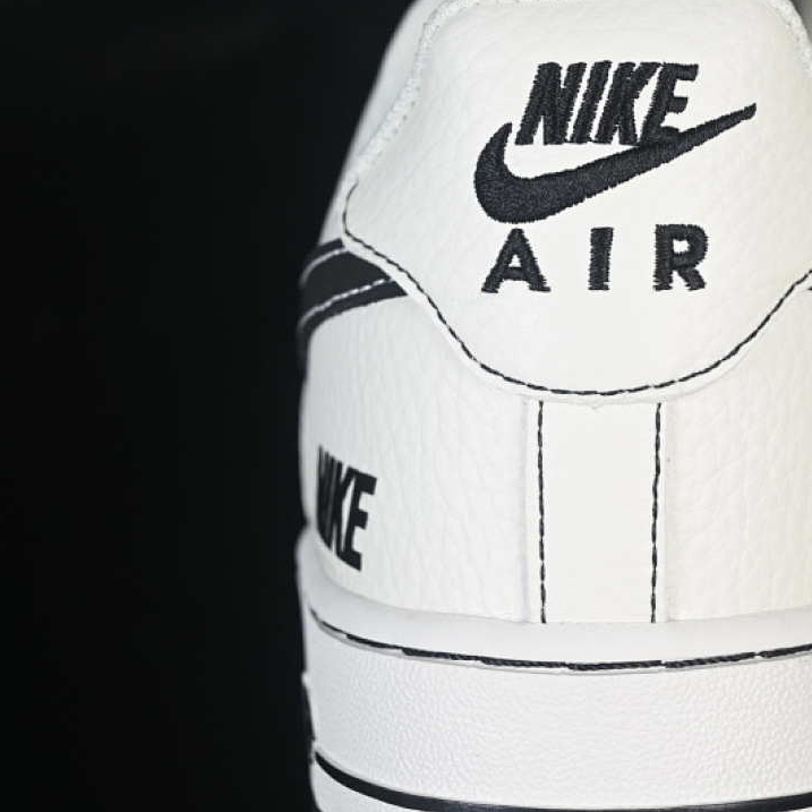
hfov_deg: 18.0
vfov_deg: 18.1
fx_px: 2548
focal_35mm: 96
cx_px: 608
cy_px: 405
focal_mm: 50
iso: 160
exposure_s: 1/60
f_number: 7.1
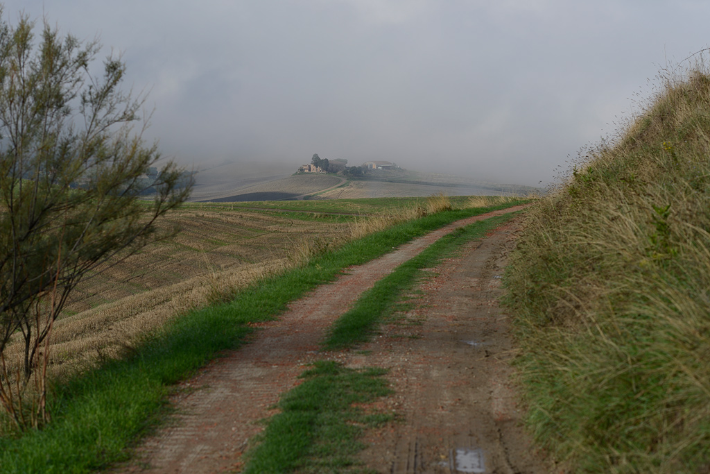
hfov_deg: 23.9
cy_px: 237
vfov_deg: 16.1
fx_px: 1677
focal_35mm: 85
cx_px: 355
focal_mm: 85
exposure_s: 1/640
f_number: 6.3
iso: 100
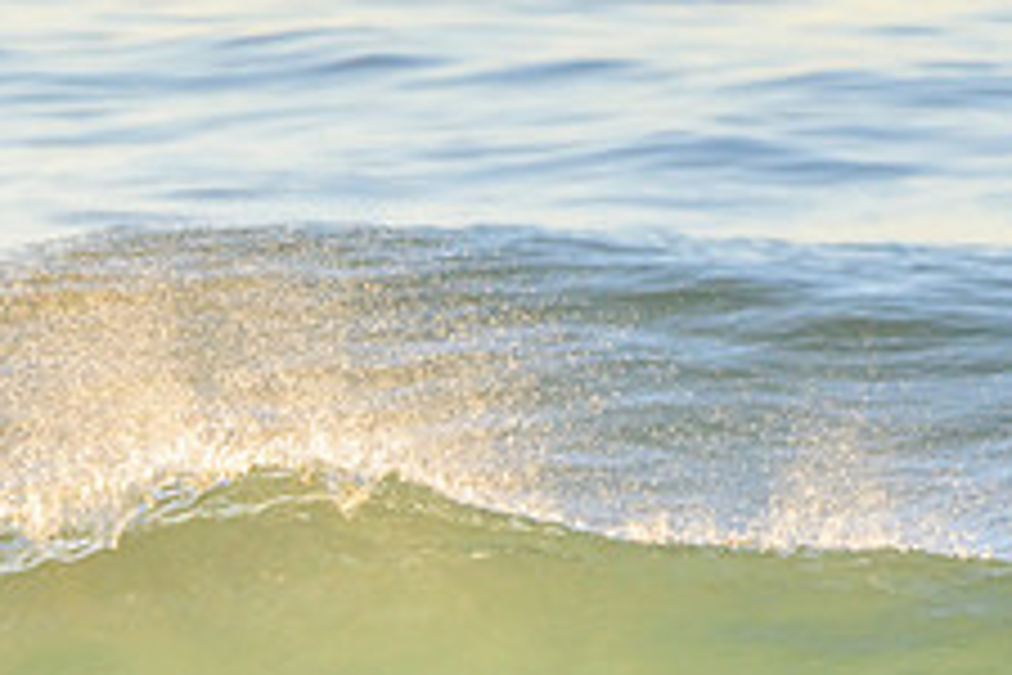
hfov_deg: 1.1
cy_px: 853
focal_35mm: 1933
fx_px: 54335
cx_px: 148
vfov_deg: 0.7
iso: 720
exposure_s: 1/1250
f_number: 5.6
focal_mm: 500
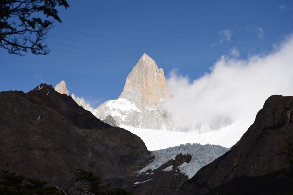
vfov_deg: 19.5
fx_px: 570
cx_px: 146
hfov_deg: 28.8
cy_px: 98
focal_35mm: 70
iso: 200
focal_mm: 70
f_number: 8
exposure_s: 1/1000
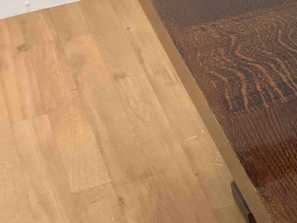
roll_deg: -1.1
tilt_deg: -36.1
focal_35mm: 95
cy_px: 101
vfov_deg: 15.6
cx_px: 485
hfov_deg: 17.8
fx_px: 815
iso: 50
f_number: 2.2
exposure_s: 1/33
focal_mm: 4.15
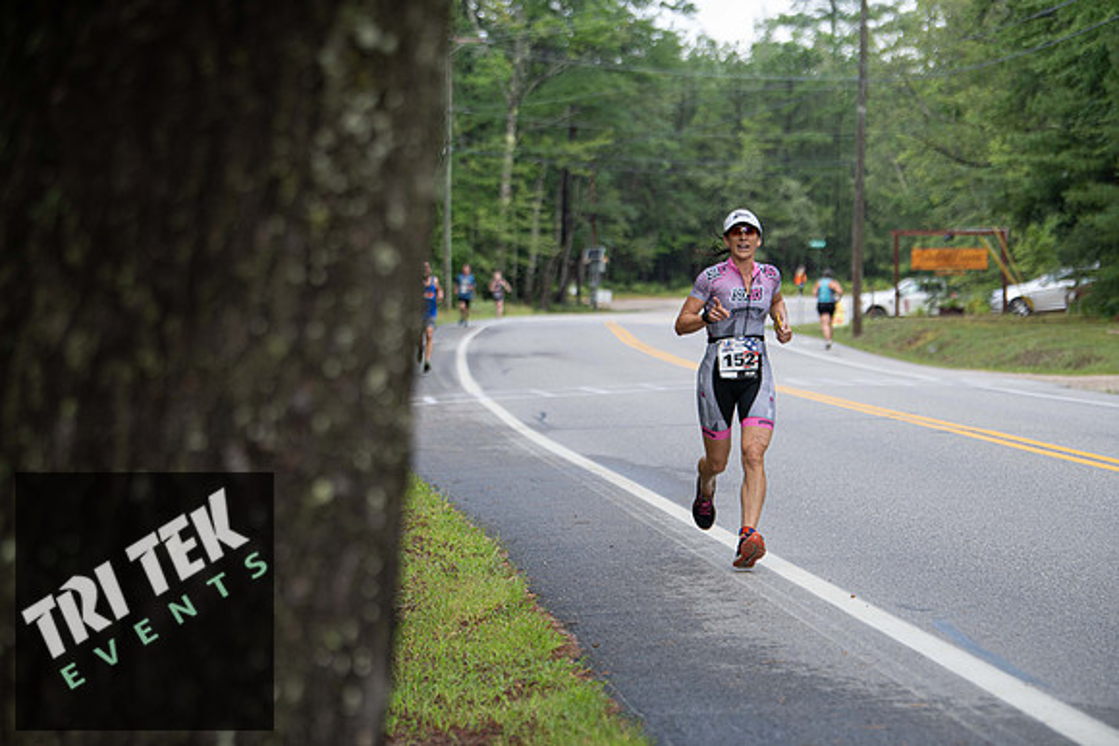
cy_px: 373
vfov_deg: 11.4
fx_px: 3731
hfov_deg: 17.1
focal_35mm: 120
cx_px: 560
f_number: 3.5
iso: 250
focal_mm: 120
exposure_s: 1/400
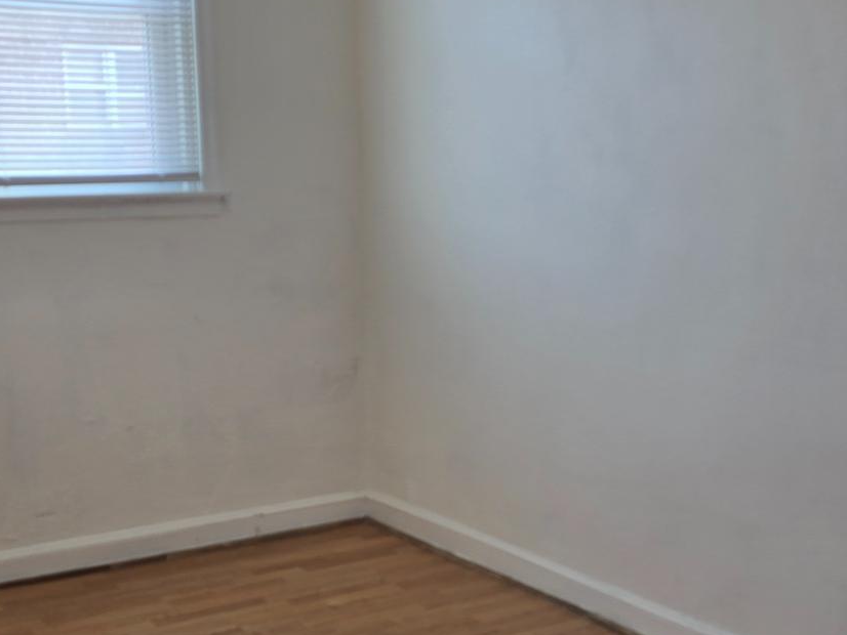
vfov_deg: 25.6
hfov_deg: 33.7
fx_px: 1395
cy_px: 401
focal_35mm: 57
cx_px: 471
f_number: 1.7
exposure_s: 1/60
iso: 16
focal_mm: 6.3
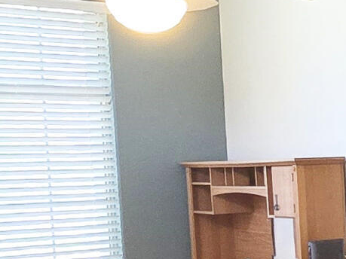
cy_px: 224
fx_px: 849
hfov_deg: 17.3
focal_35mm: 85
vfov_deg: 17.2
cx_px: 672
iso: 500
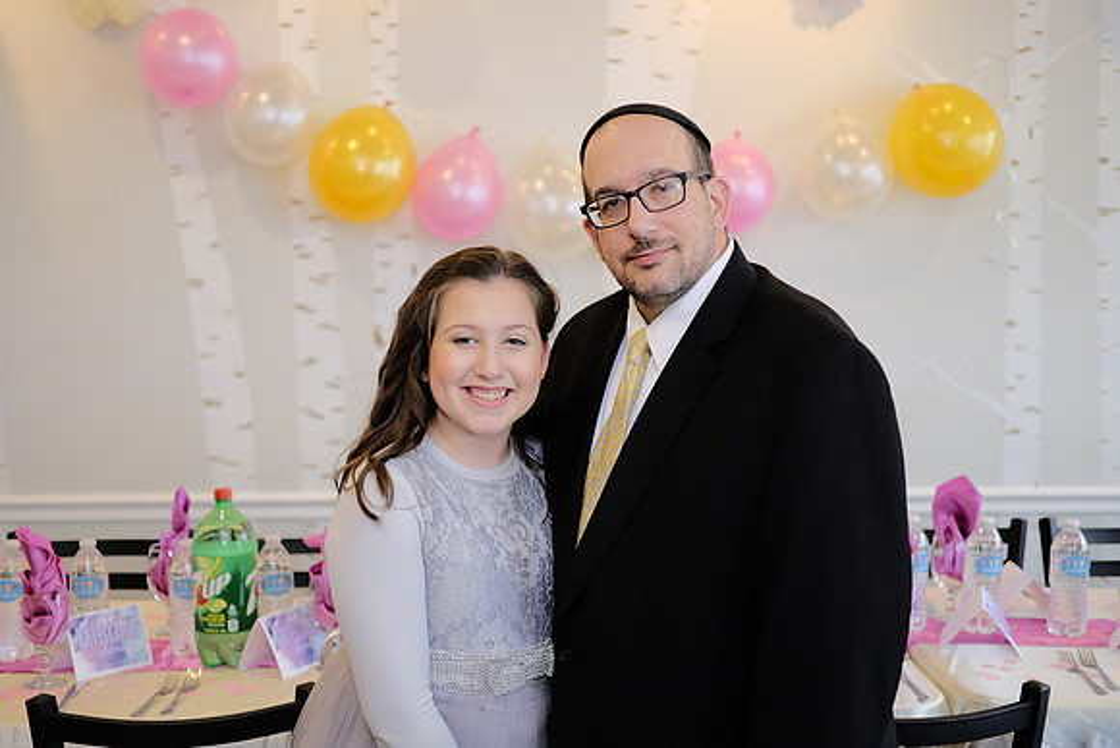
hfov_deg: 41.1
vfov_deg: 28.1
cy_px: 374
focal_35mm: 48
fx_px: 1494
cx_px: 560
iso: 640
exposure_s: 1/180
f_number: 1.8
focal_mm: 32
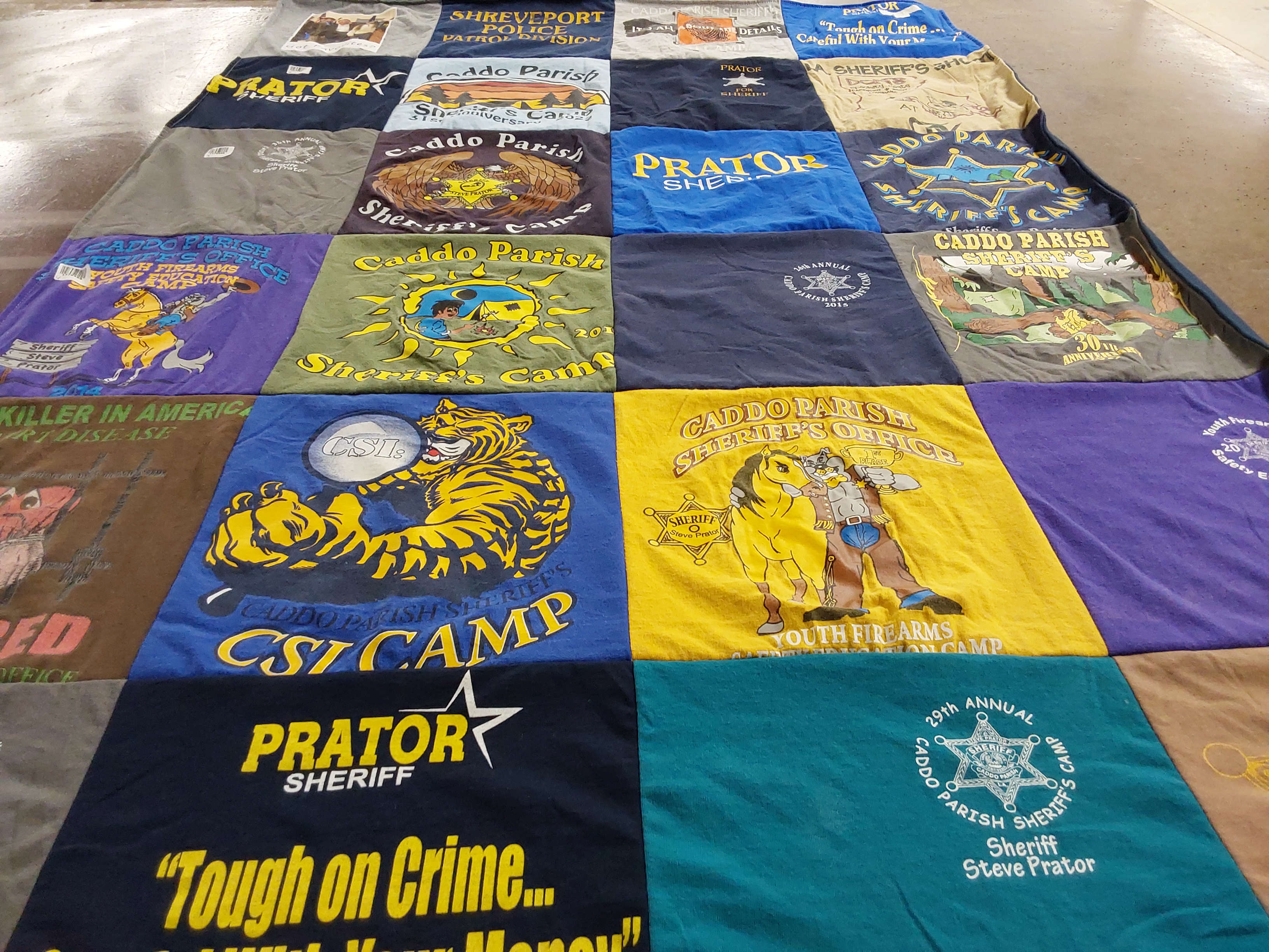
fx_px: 1026
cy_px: 476
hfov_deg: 63.4
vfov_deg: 49.7
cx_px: 634
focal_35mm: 28
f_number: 1.9
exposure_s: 1/60
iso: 125
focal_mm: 2.91
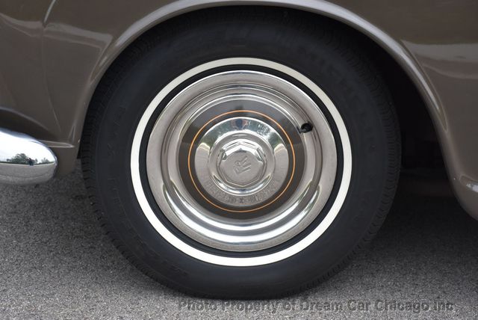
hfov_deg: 24.2
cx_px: 239
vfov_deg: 16.3
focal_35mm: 84
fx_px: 1116
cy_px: 160
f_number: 6.3
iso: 800
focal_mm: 56
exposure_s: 1/640
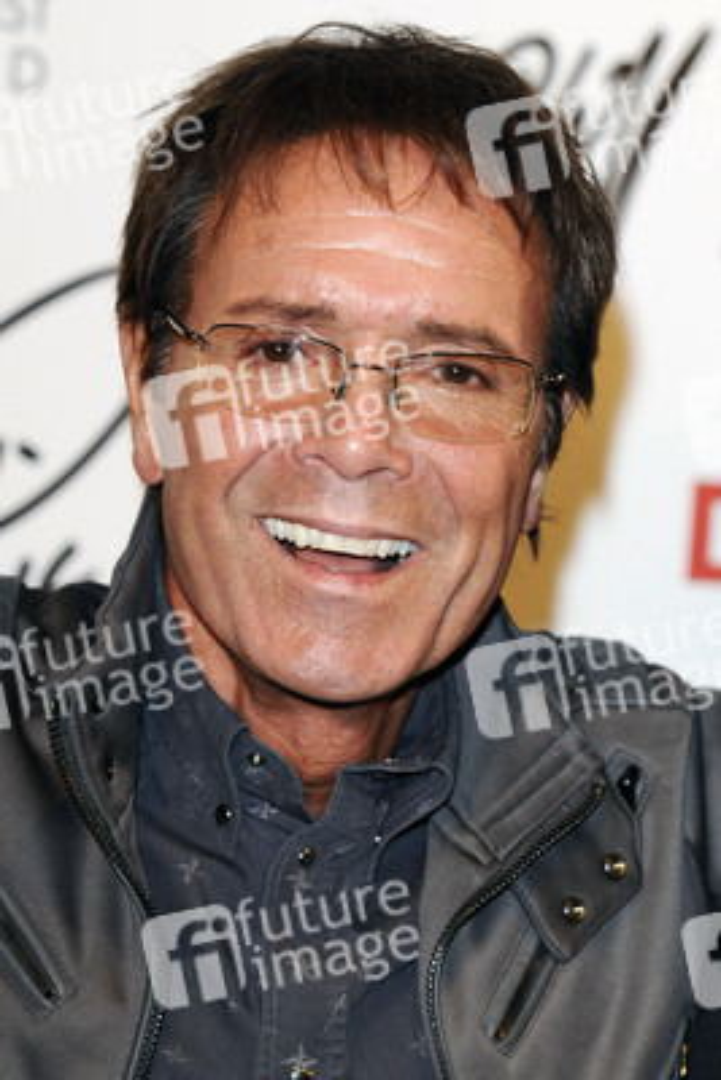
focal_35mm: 158
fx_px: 4727
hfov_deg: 8.7
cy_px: 540
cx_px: 360
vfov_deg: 13.0
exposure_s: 1/160
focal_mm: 105
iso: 320
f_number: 5
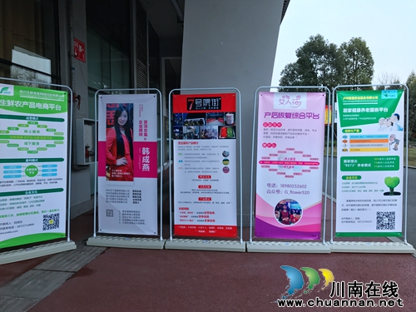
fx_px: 336
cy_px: 156
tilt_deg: -0.8
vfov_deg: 49.7
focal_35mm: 28
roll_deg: +0.1
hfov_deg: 63.4
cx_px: 208
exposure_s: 1/580
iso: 20
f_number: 1.8
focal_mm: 3.99
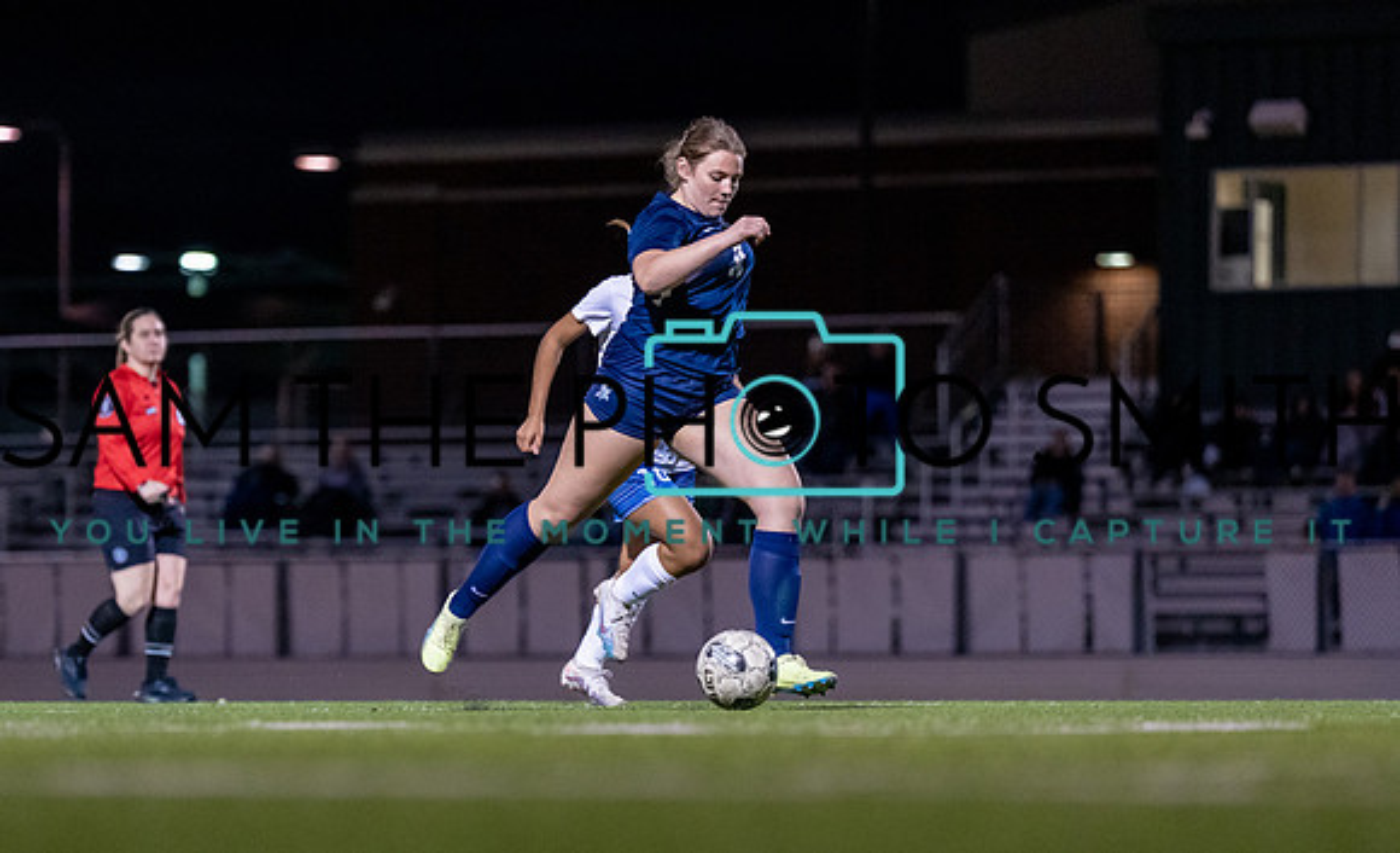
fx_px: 8464
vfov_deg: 5.8
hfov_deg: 9.5
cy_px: 548
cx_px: 516
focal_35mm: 223
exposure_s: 1/1000
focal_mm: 156
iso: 4000
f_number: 2.8
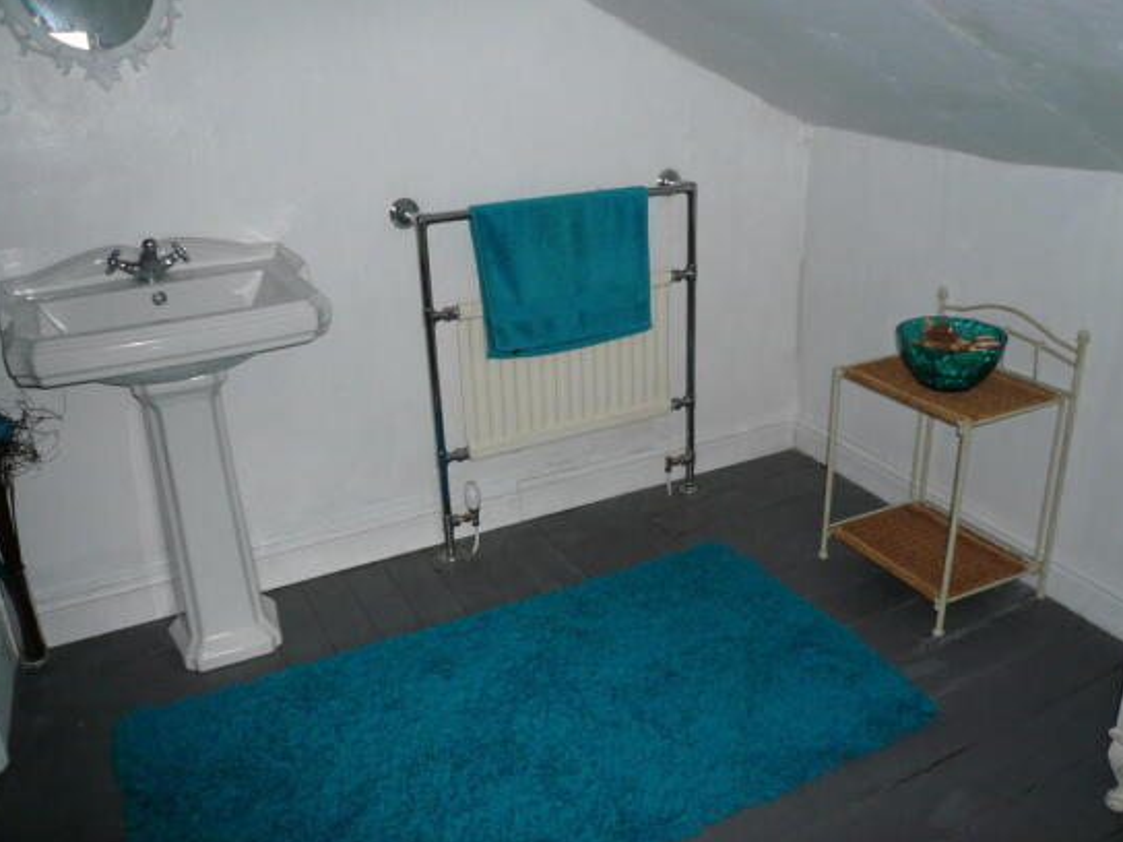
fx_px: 973
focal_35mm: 30
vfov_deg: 46.8
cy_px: 434
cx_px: 589
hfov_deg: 59.9
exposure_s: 1/30
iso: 100
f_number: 2.8
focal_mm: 4.6
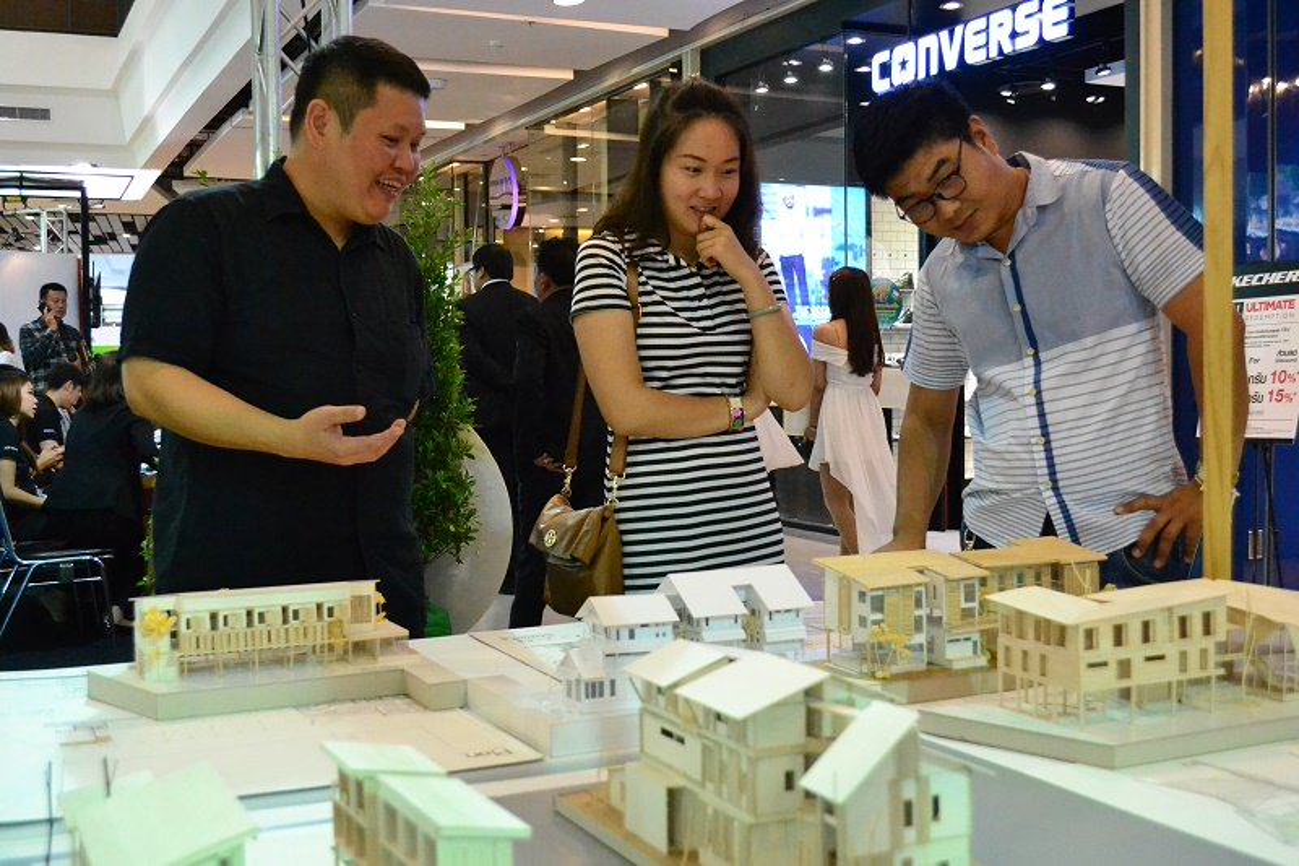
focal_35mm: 39
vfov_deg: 34.2
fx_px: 1407
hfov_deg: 49.6
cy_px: 433
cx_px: 650
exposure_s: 1/400
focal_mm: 26
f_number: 5
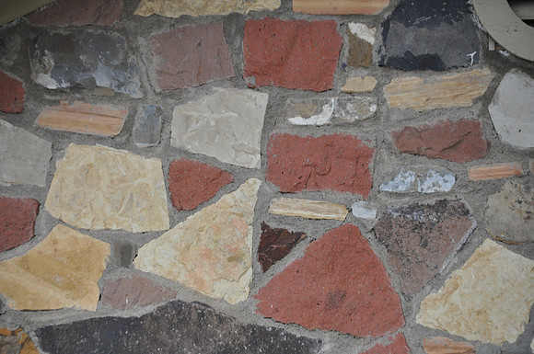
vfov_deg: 4.6
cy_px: 177
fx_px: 4444
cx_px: 267
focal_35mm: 300
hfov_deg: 6.9
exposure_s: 1/160
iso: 800
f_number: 6.3
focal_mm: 200
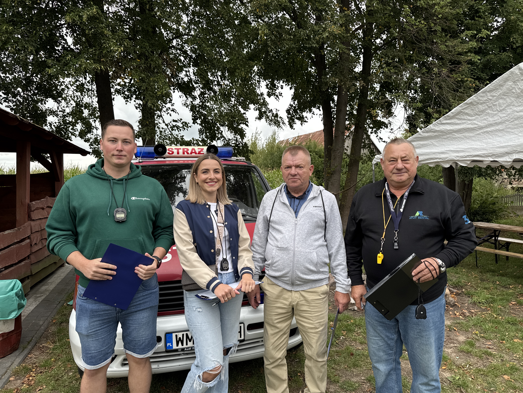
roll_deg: +0.8
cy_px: 196
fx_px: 363
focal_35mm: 24
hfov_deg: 71.6
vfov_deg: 56.8
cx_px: 262
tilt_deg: -0.8
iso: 80
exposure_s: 1/1076
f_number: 1.78
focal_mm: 6.76
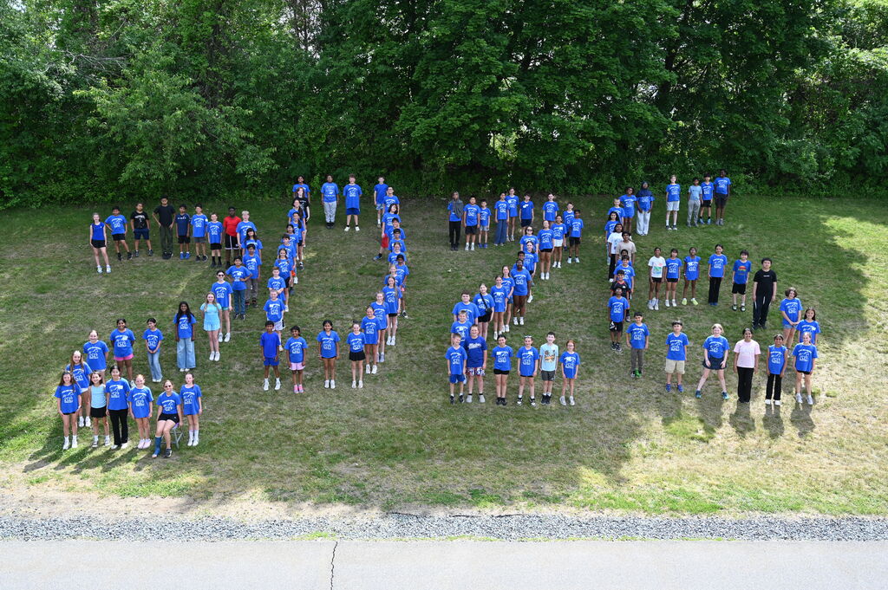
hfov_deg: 62.0
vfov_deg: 43.5
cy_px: 295
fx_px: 739
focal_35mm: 30
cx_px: 444
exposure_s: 1/250
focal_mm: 30
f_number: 5.6
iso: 140
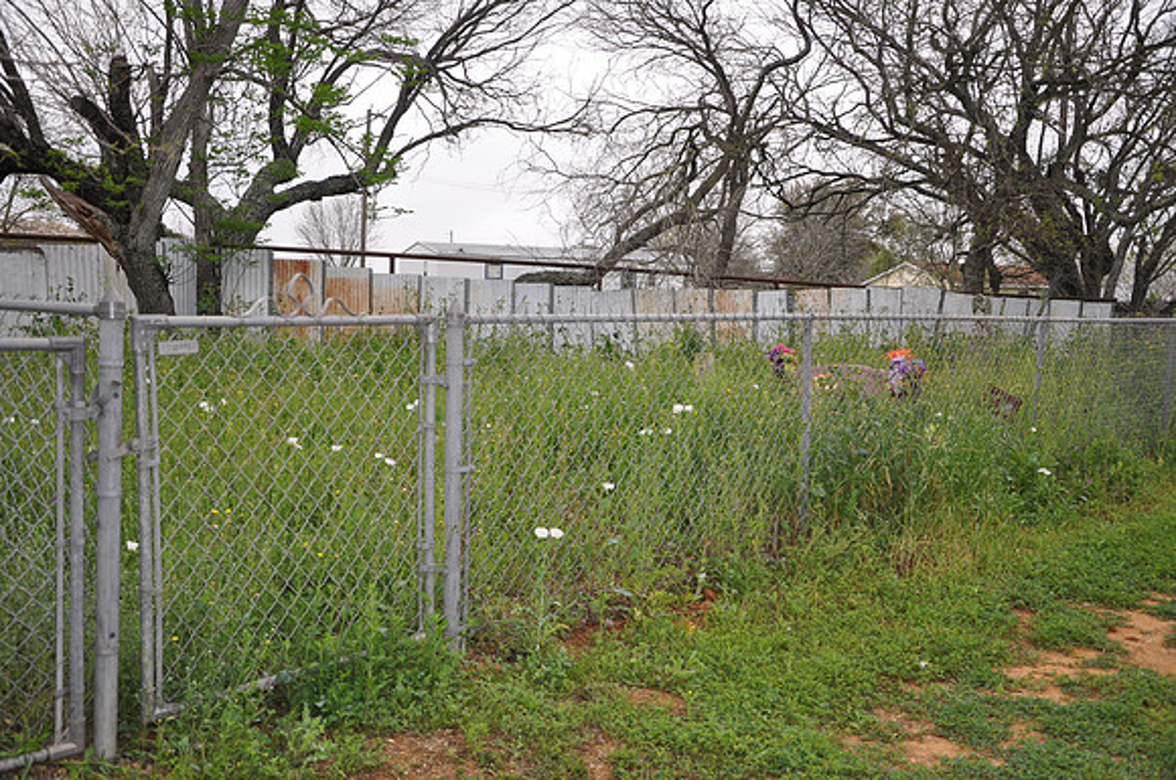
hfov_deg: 51.3
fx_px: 1223
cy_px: 390
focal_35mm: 38
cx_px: 588
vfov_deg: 35.4
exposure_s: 1/200
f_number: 4
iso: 360
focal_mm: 25
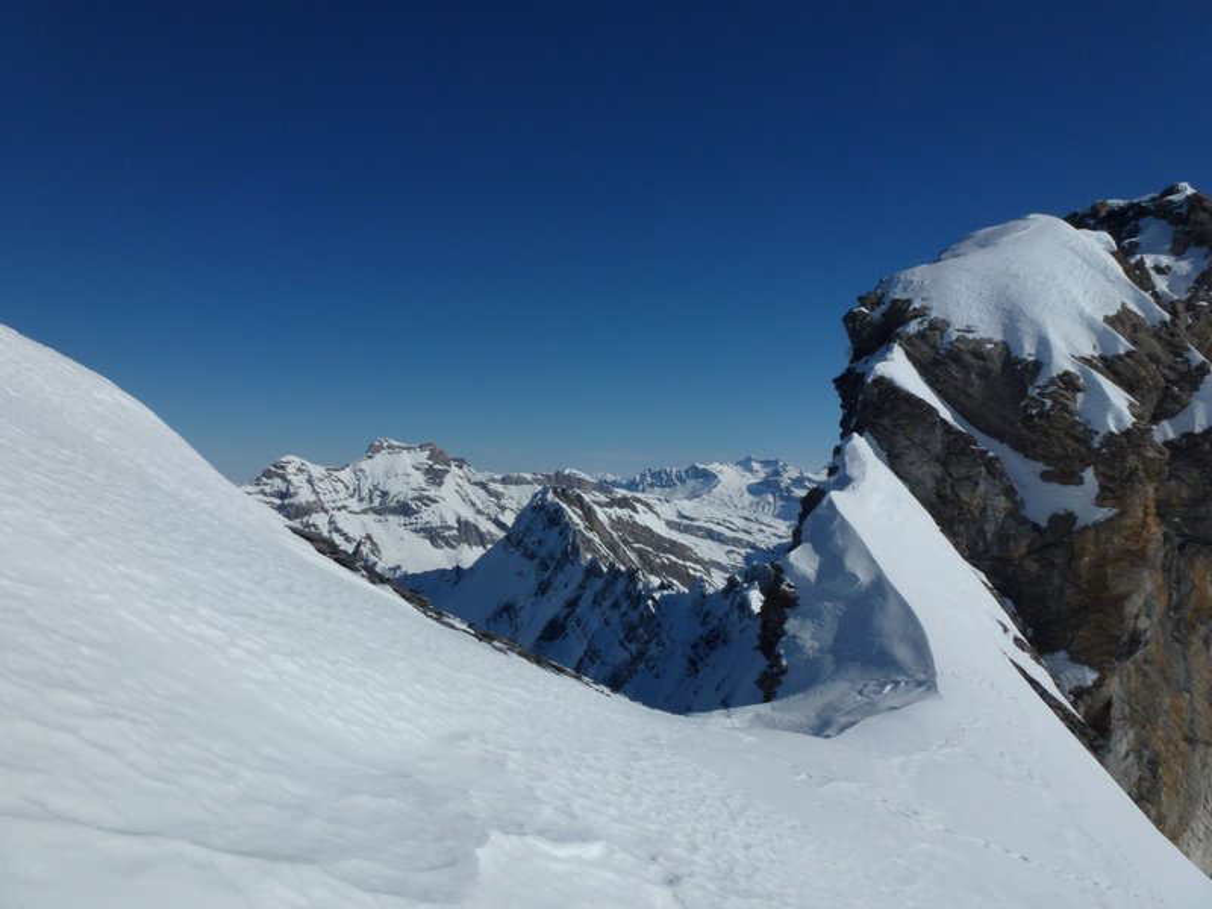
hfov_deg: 71.6
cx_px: 606
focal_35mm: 24
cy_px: 454
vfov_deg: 56.8
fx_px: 840
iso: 100
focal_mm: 4.3
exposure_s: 1/2000
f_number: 5.6
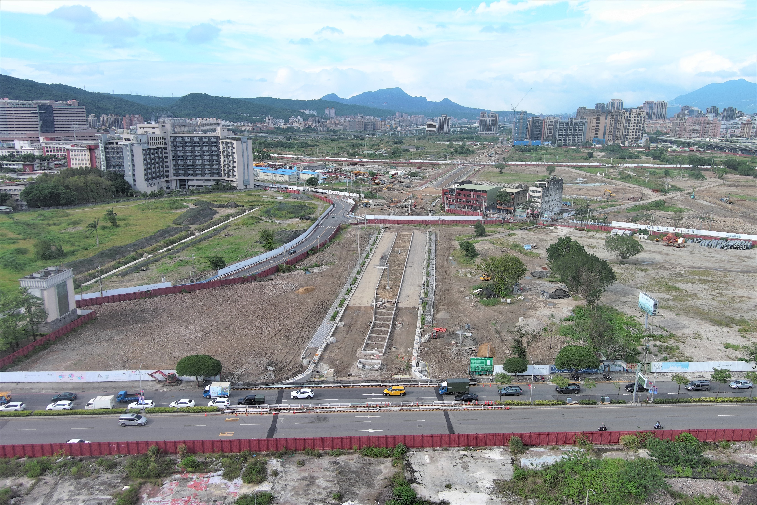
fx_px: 610
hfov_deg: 63.7
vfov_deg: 45.0
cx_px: 378
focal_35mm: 29
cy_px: 252
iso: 101
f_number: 2.8
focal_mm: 10.57
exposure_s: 1/1101
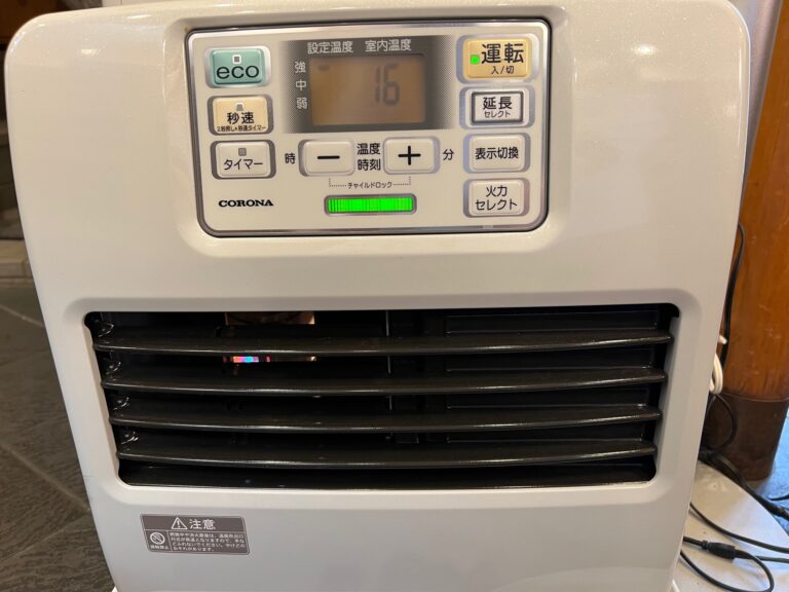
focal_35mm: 26
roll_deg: +0.0
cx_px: 394
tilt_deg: -20.3
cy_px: 296
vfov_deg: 53.1
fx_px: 593
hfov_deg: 67.3
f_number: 1.5
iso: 100
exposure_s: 1/50
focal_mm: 5.7
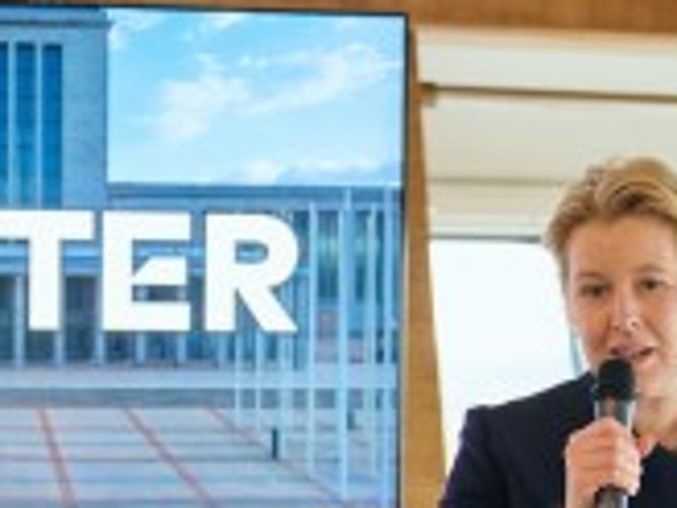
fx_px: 4537
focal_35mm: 232
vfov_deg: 6.4
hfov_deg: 8.5
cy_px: 461
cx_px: 322
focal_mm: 84
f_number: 2.8
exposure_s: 1/250
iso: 2000
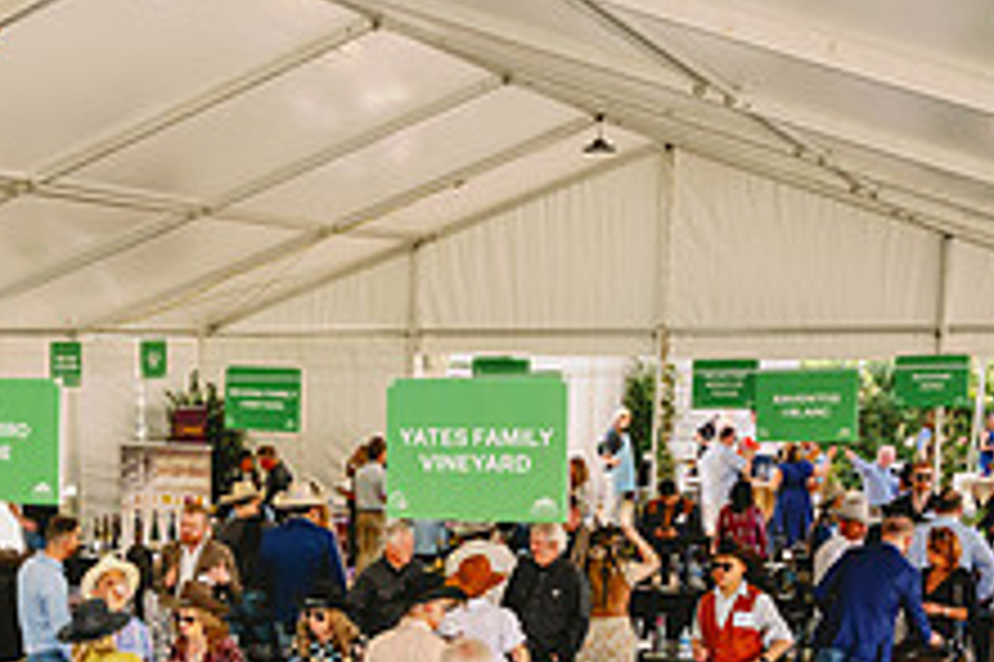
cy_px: 646
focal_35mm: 63
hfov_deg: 31.1
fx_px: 1738
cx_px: 202
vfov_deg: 20.9
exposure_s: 1/160
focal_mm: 24
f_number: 8
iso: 640
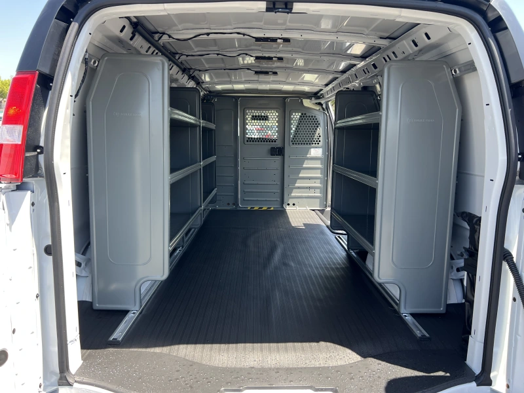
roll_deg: +0.8
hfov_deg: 67.3
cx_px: 262
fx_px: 394
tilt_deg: -11.9
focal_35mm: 26
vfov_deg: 53.1
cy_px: 196
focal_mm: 5.7
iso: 50
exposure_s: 1/361
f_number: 1.5
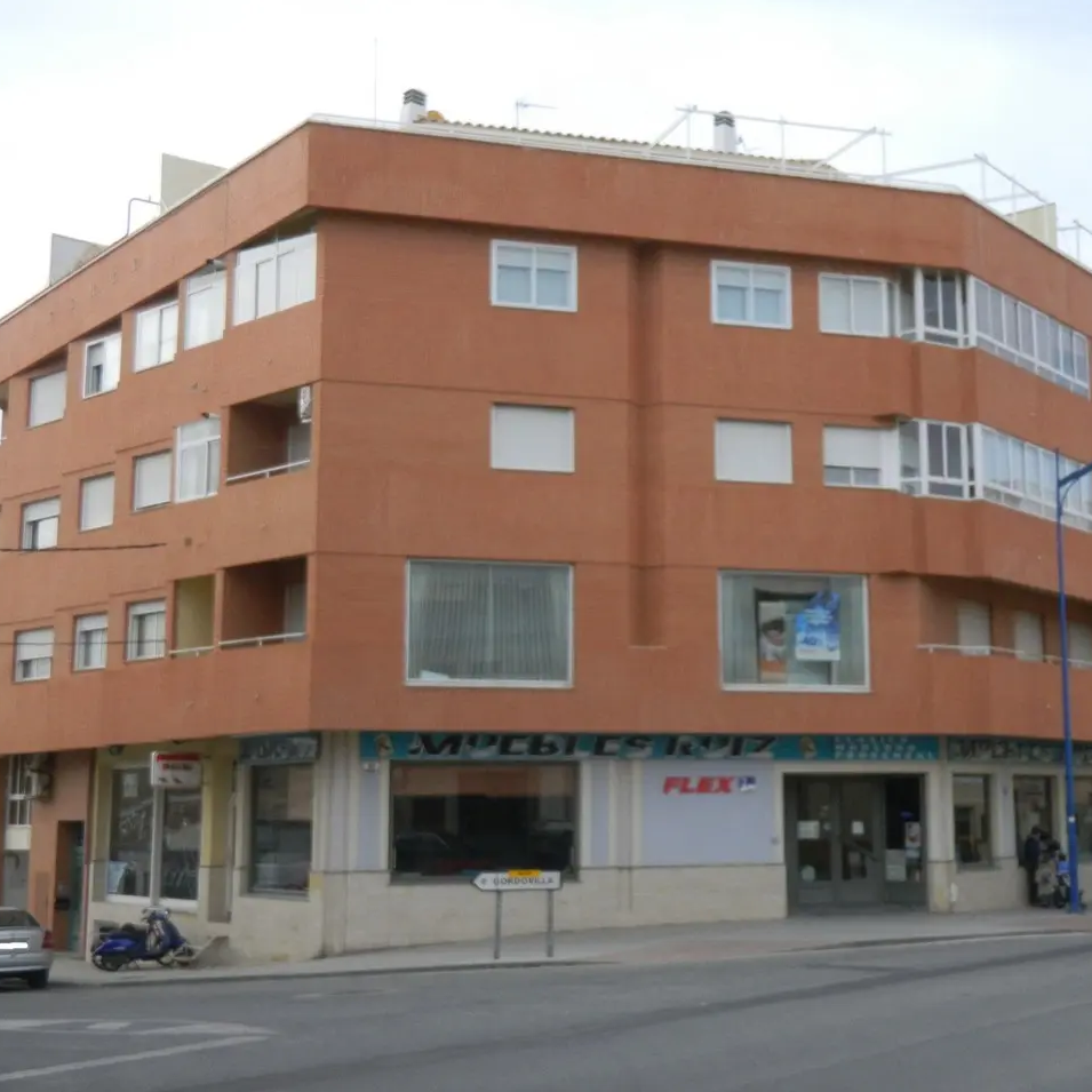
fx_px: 1606
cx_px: 648
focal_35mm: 45
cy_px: 544
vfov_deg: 37.6
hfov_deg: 37.4
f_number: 4
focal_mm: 6.9
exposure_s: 1/877
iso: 200
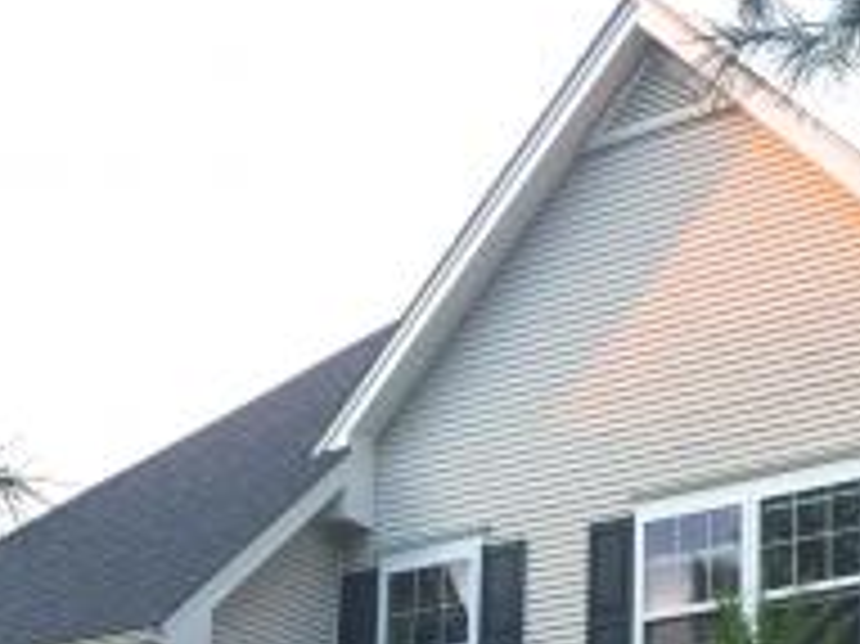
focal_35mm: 88
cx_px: 545
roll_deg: -1.4
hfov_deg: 22.2
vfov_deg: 15.6
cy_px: 919
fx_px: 2185
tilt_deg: +9.5
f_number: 2.2
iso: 64
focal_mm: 4.15
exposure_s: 1/120
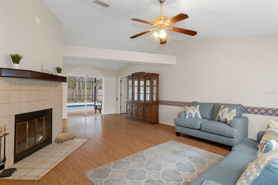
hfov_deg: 90.0
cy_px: 92
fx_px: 139
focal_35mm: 18
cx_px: 139
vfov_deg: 67.4
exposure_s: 1/1.25
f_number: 8
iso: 320
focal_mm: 12
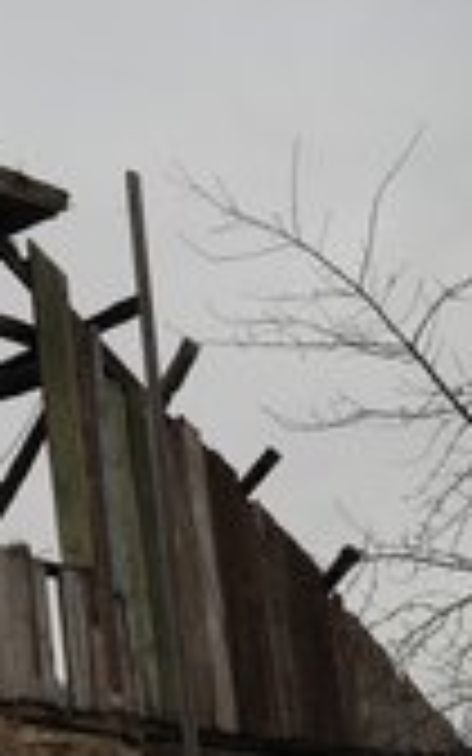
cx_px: -139
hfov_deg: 10.8
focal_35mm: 119
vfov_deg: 17.5
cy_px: 479
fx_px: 2449
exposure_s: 1/125
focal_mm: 49
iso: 100
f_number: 2.8
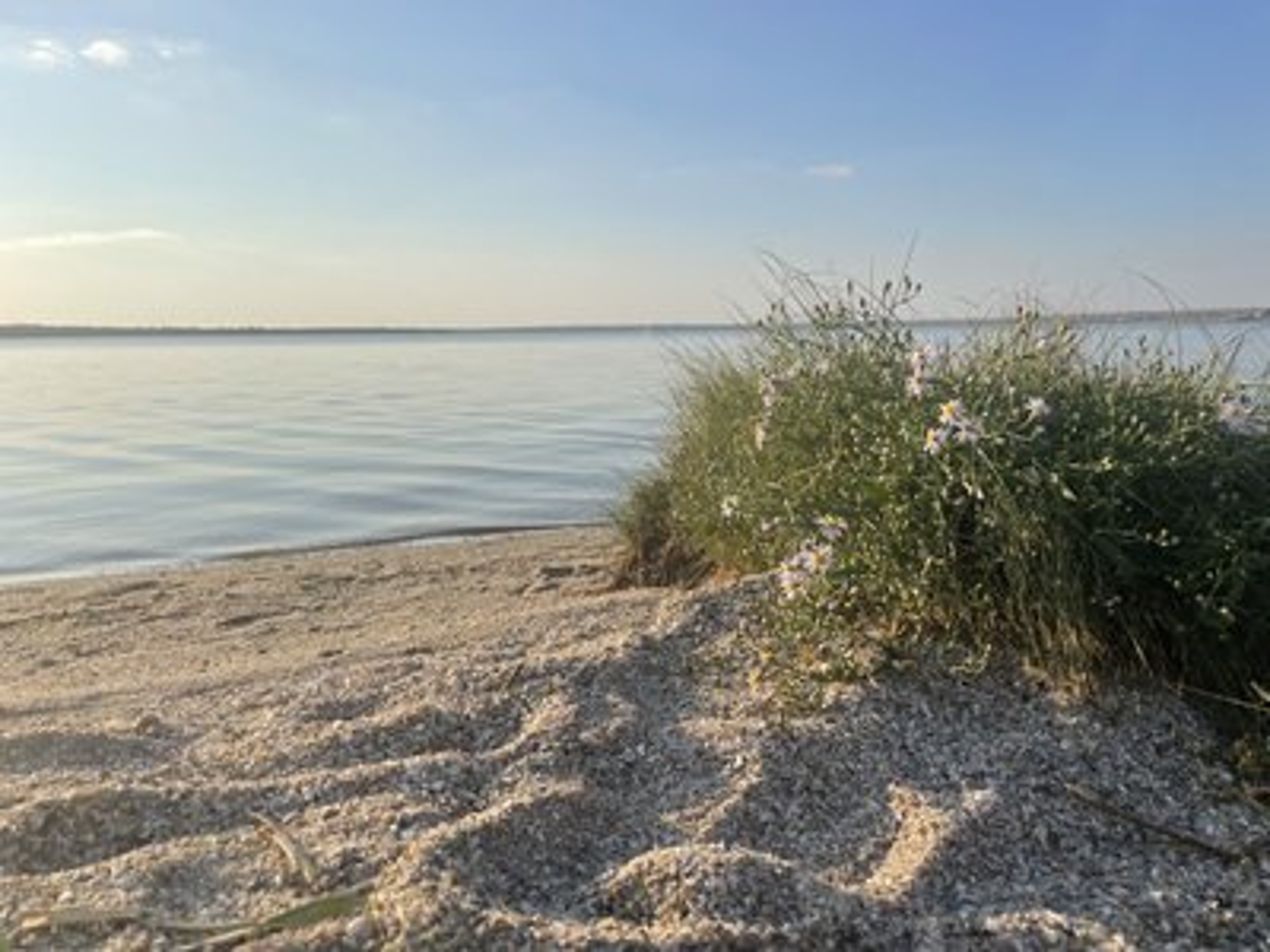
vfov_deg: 53.1
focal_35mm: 26
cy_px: 476
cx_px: 635
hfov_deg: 67.3
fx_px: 954
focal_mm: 4.2
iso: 32
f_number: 1.6
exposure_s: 1/4292
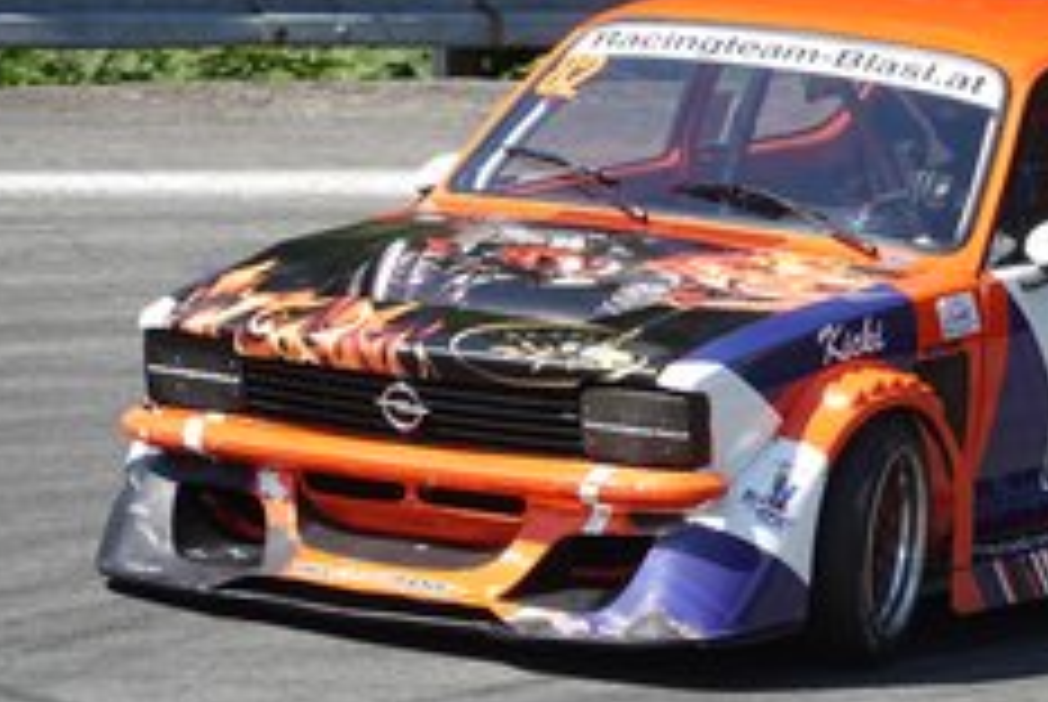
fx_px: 17984
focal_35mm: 617
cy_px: 310
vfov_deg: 2.2
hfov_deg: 3.3
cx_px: 796
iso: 125
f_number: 4
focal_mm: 117.29
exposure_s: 1/800
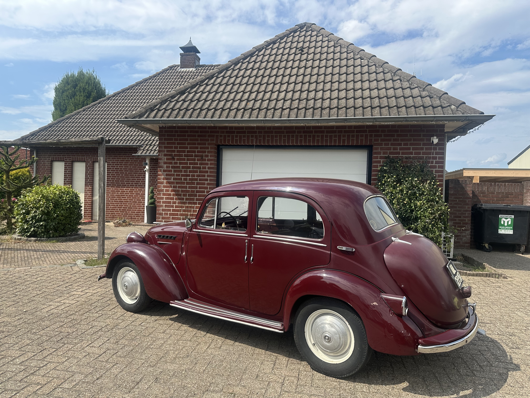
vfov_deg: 56.8
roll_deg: -1.1
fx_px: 367
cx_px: 265
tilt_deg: +0.4
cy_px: 199
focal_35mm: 24
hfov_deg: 71.6
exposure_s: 1/3356
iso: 80
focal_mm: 6.86
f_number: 1.78
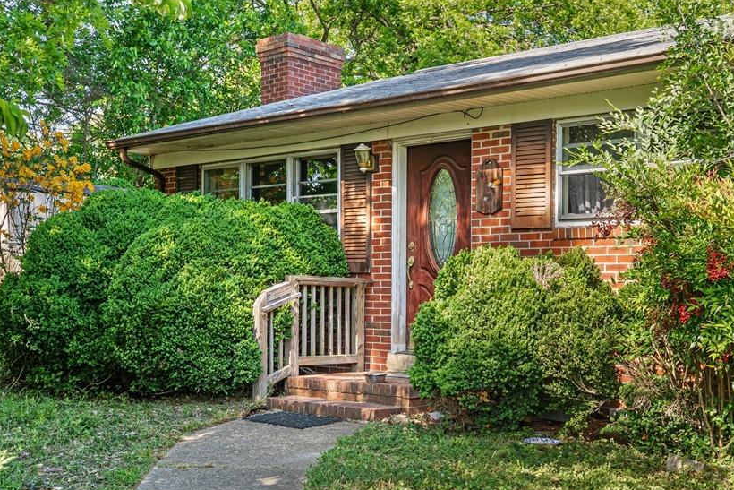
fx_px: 931
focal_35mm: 46
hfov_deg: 42.9
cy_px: 294
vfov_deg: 29.4
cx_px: 426
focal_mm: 34.5
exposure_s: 1/200
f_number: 8
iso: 100
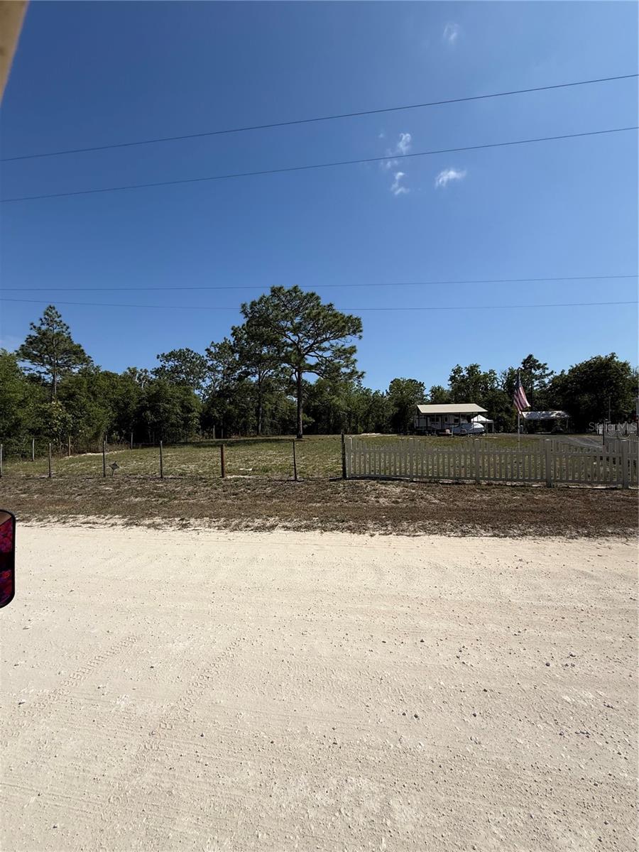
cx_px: 320
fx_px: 345
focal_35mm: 14
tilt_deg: +1.7
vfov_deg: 102.1
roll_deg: -0.5
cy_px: 426
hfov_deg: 85.7
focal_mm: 2.22
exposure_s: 1/4149
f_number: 2.2
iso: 50
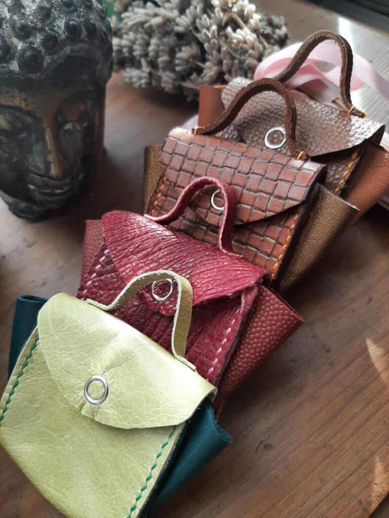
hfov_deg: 53.1
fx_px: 390
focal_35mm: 26
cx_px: 194
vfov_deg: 67.3
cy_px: 259
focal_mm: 3.93
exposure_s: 1/101
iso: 40
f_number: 1.7
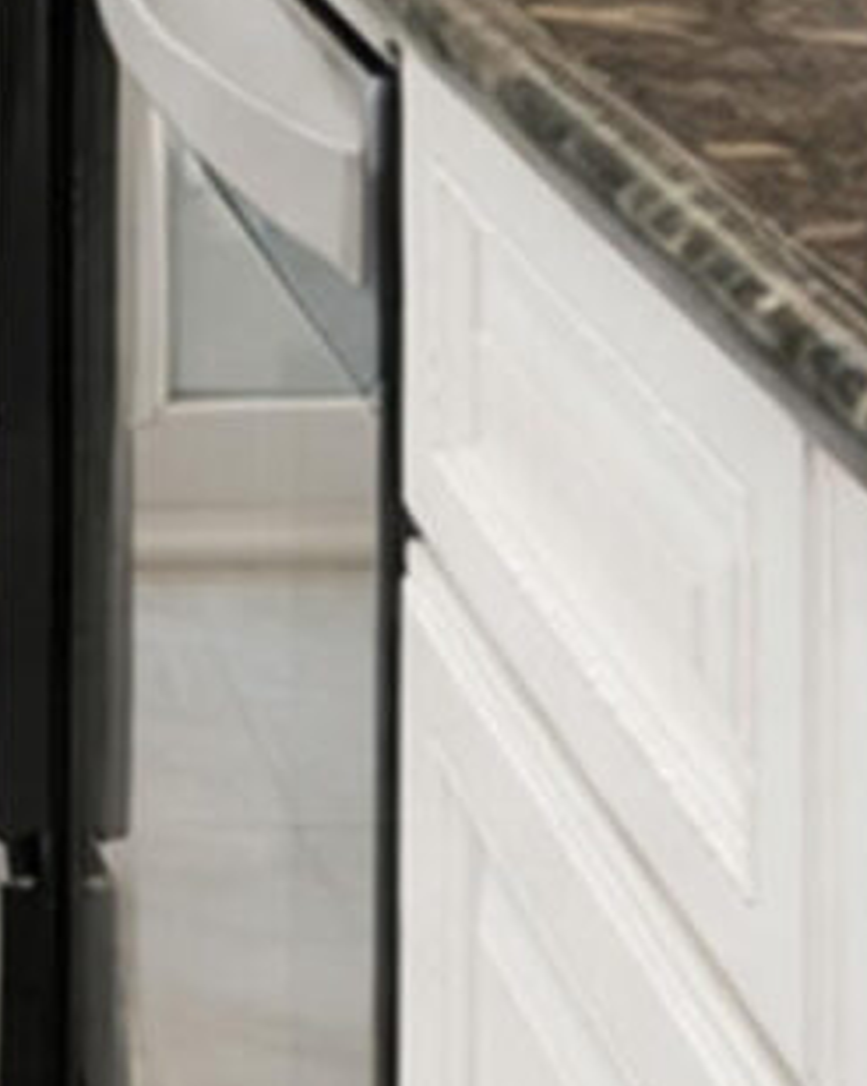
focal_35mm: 117
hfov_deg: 12.2
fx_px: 3756
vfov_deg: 14.7
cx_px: -659
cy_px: -792
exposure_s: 1/160
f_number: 7.1
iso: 1600
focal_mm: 10
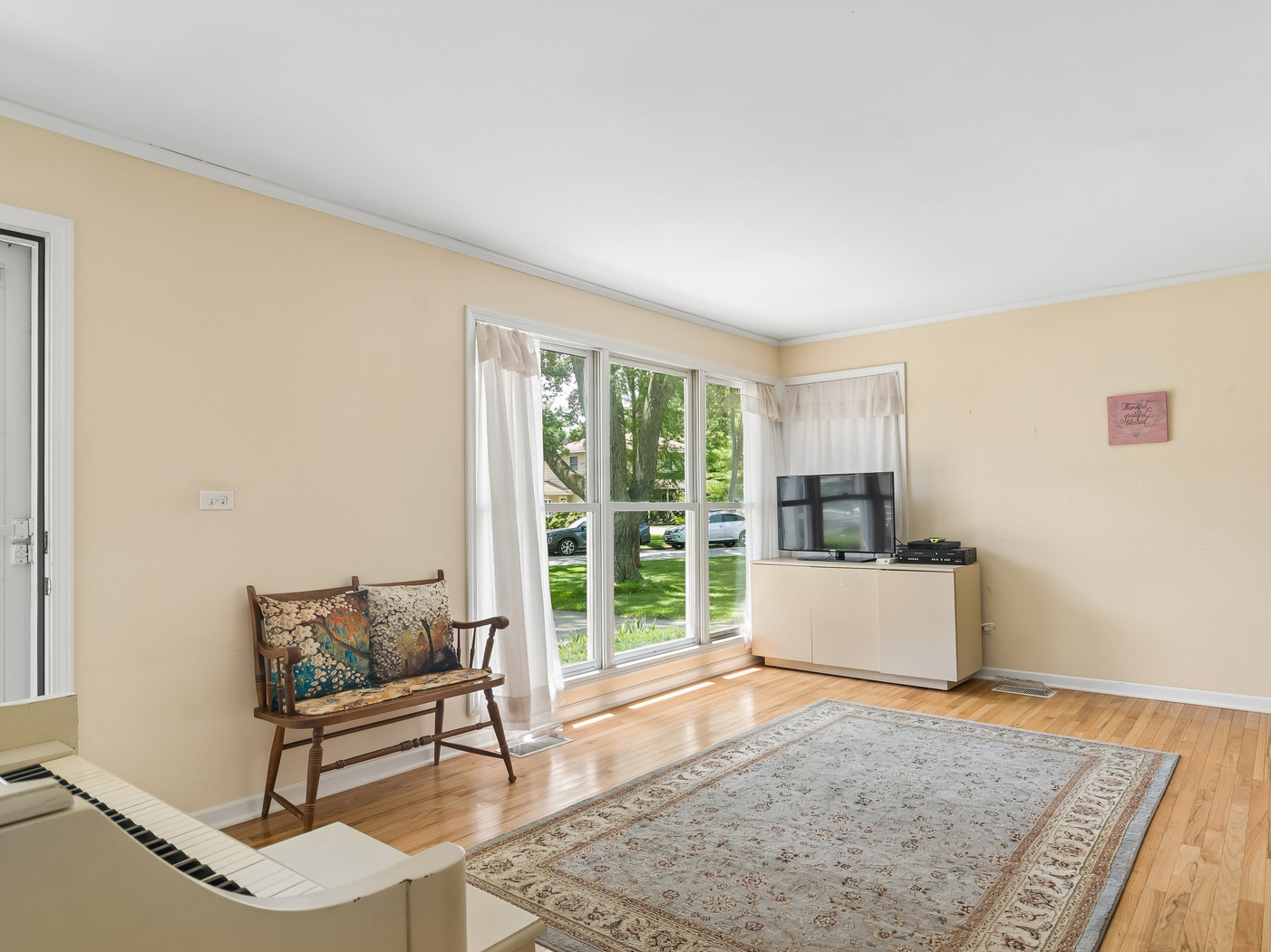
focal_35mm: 20
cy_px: 482
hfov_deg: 81.6
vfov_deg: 66.0
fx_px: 734
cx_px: 685
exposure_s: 1/13
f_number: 8
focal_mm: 12
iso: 200
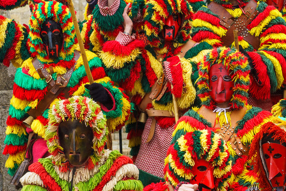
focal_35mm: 131
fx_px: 1041
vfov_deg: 10.5
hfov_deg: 15.5
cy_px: 135
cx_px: 232
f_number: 4
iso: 640
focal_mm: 55
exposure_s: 1/800
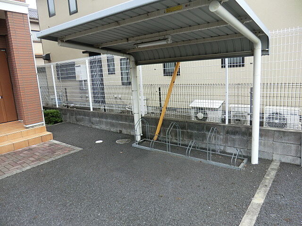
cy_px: 113
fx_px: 209
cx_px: 151
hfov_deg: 71.6
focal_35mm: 24
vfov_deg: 56.8
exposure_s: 1/200
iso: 80
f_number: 3.2
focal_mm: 4.3
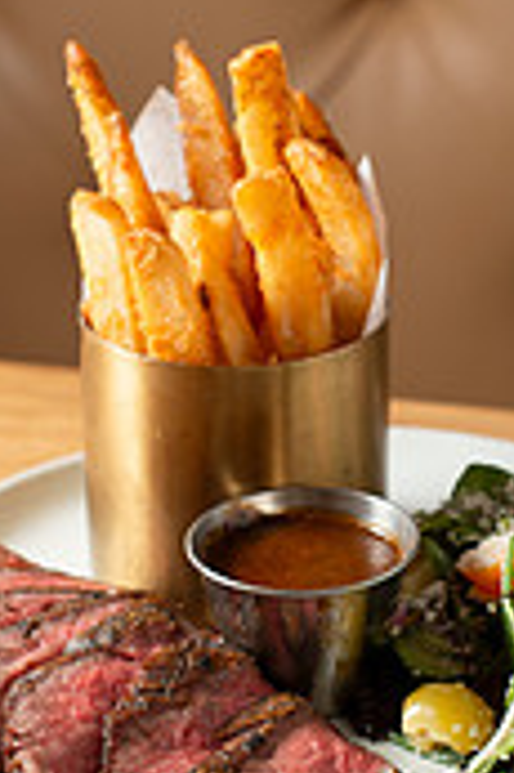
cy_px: 407
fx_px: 2790
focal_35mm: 130
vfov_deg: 15.8
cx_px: 375
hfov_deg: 10.5
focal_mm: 50
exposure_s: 1/100
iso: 200
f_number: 4
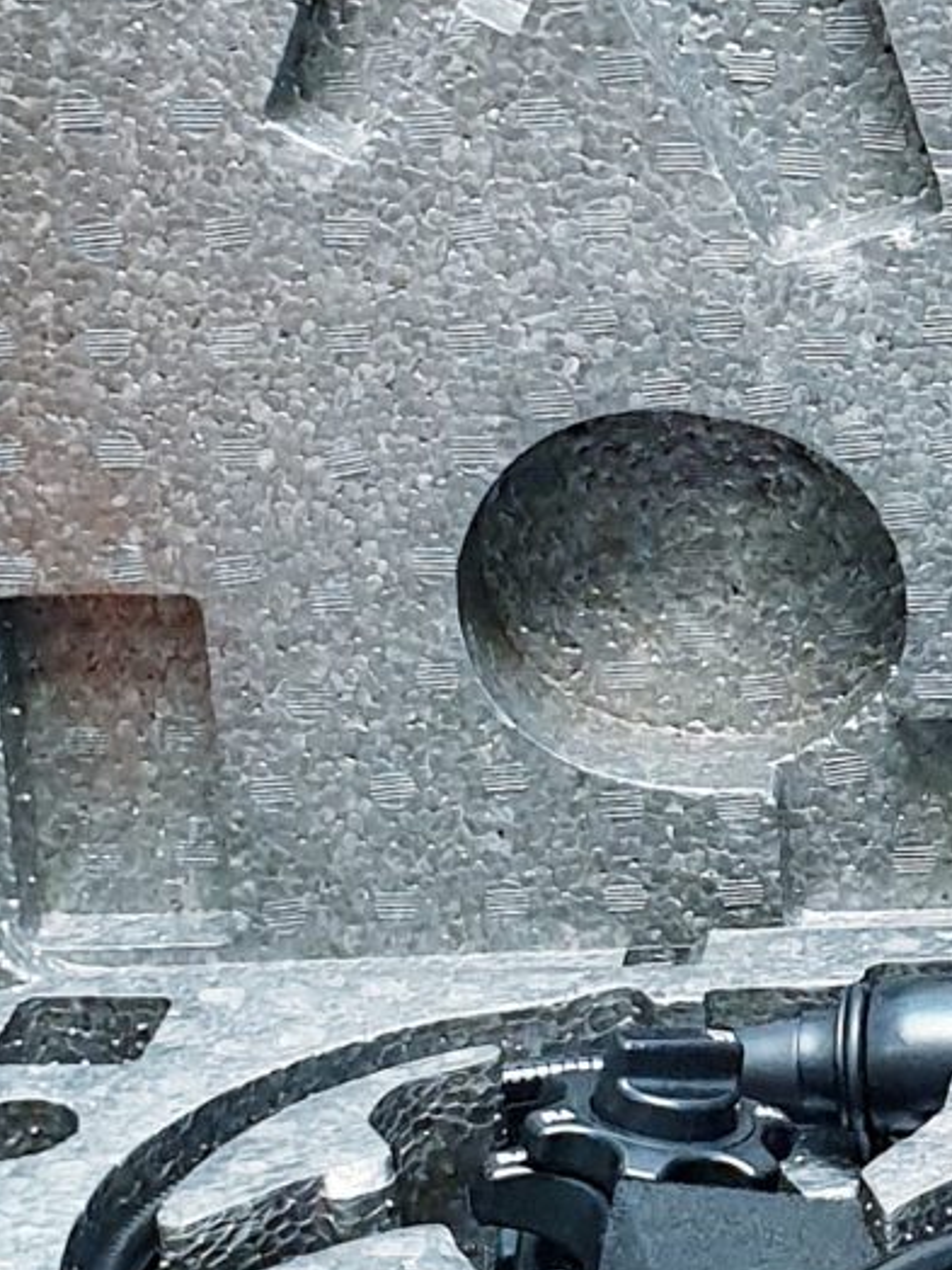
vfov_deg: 15.5
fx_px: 4657
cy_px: 560
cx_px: 1311
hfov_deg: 11.3
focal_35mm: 127
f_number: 2.4
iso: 200
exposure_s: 1/50
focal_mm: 4.3
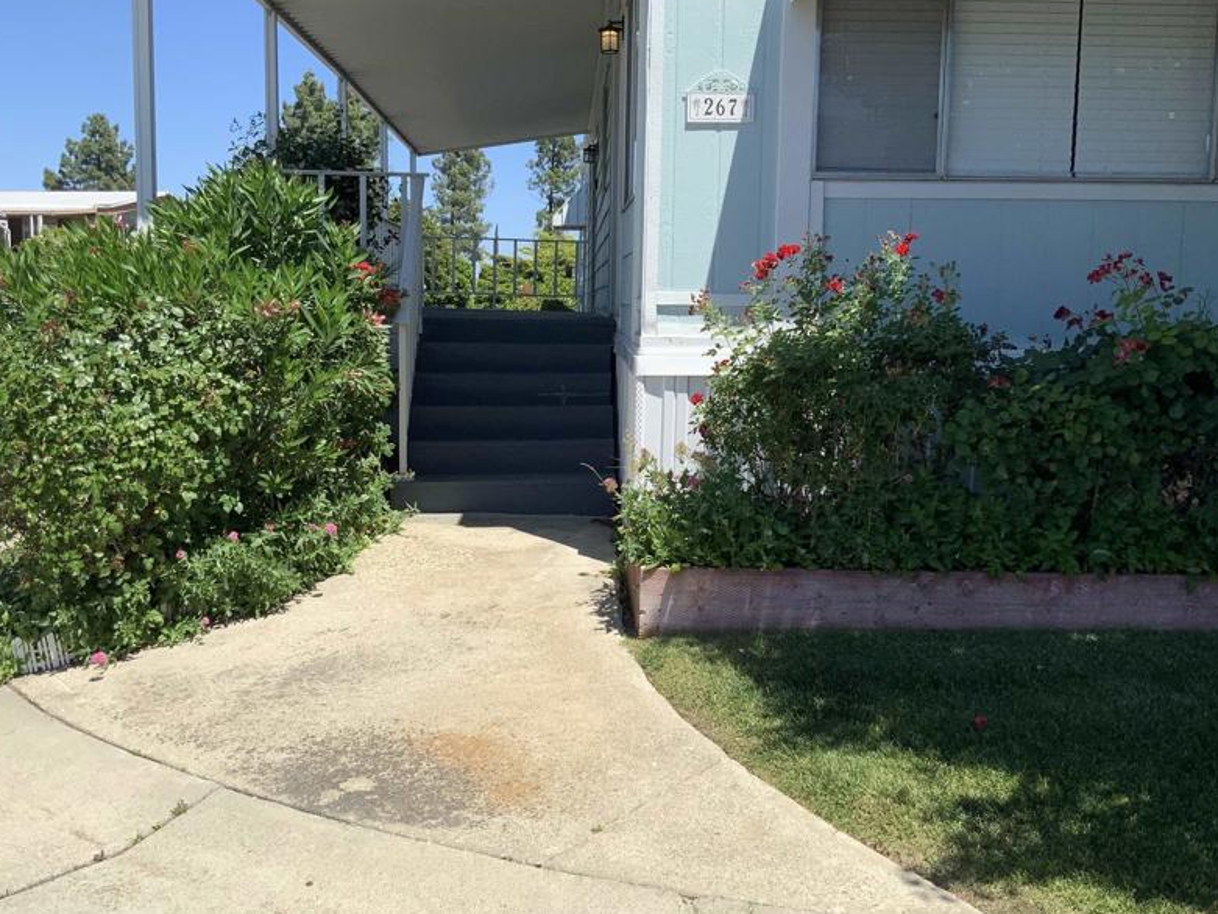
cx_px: 588
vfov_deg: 37.7
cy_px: 434
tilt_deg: -5.9
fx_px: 1337
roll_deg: -0.1
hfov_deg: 49.0
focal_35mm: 38
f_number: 1.8
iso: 16
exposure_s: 1/1984
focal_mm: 3
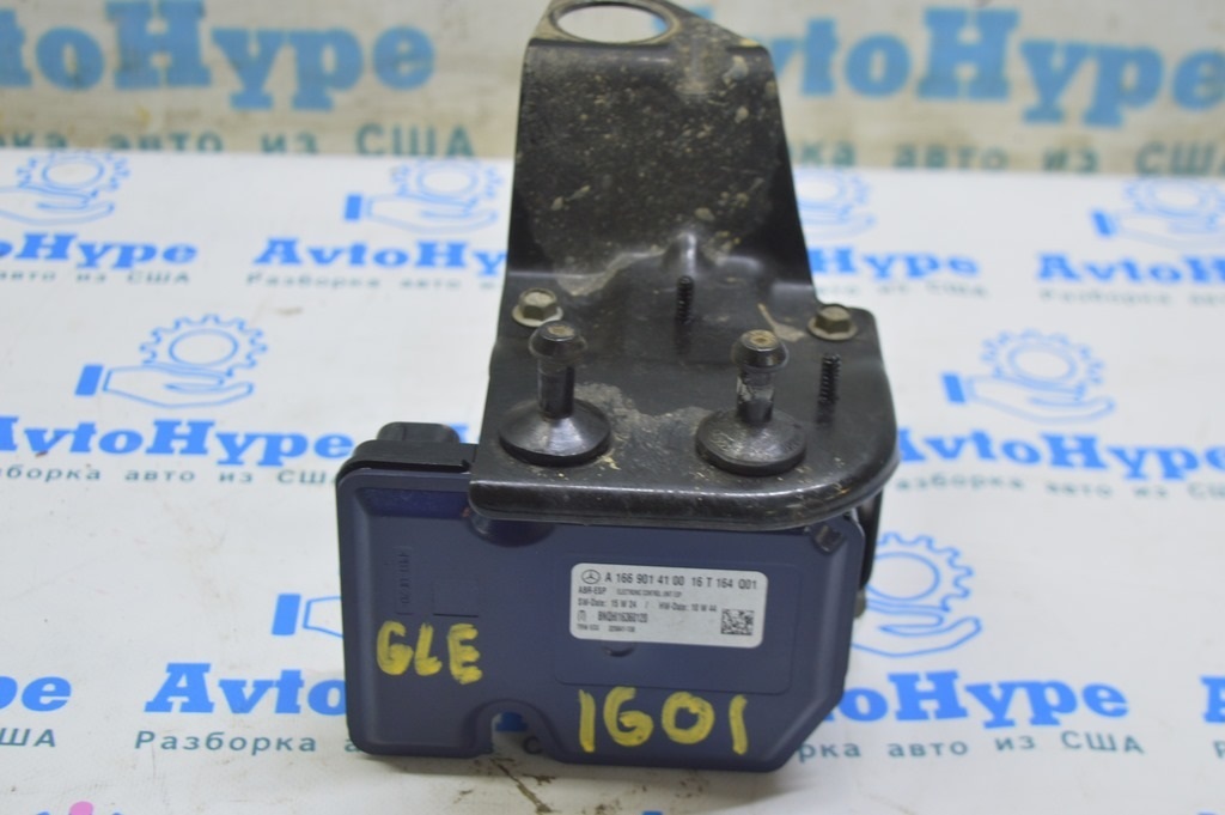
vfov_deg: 22.6
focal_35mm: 60
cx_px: 612
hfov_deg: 33.4
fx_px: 2040
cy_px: 408
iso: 400
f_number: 5.6
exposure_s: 1/20
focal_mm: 40
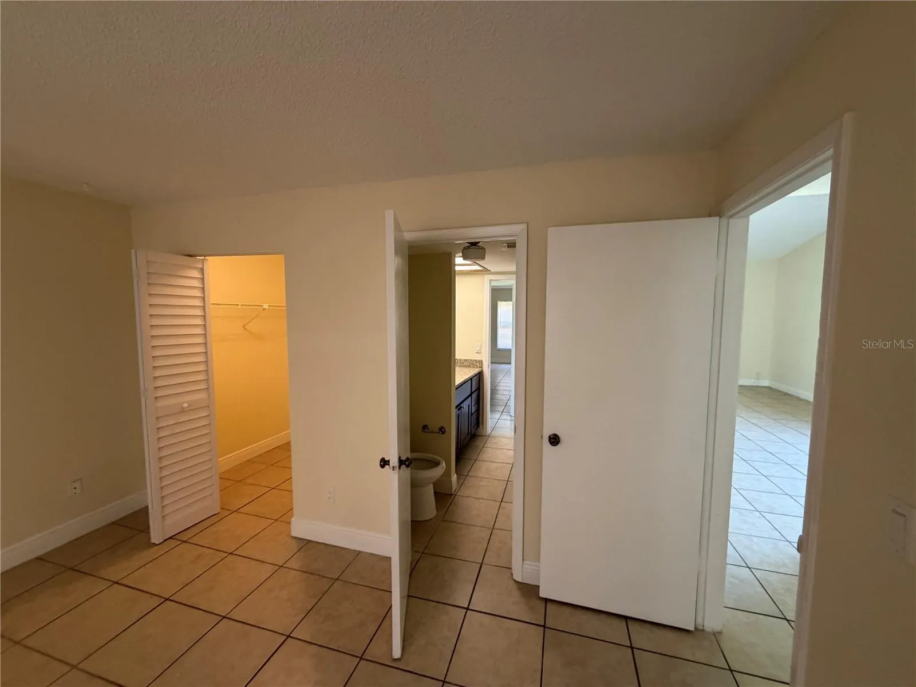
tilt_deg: -2.0
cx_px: 458
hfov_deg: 102.1
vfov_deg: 85.7
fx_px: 370
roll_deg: +1.1
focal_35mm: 14
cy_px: 344
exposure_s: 1/60
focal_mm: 2.22
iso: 250
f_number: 2.2
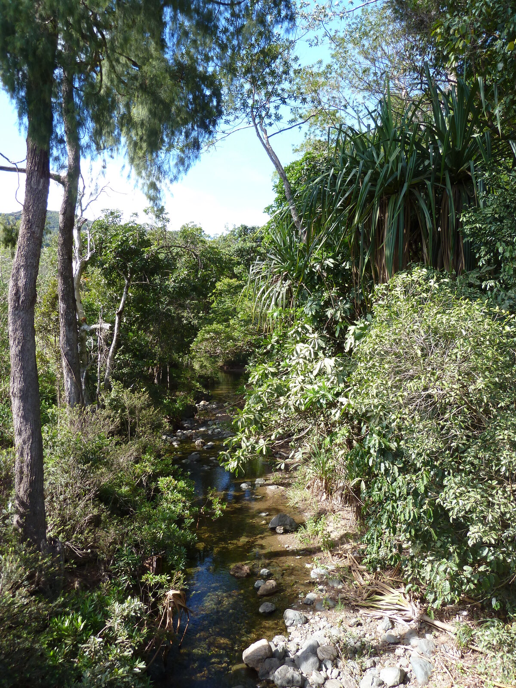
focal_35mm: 25
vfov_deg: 69.4
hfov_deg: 54.9
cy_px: 344
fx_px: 497
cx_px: 258
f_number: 3.5
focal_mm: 4.1
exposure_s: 1/125
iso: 80
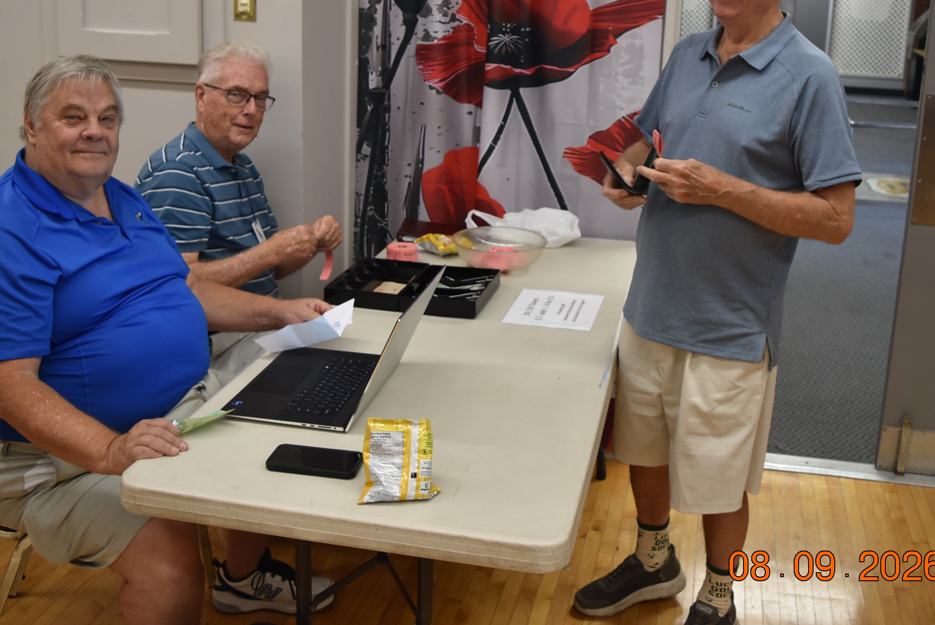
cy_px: 181
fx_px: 1014
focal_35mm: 39
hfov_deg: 49.4
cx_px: 513
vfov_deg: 33.8
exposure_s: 1/60
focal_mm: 18
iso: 500
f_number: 4
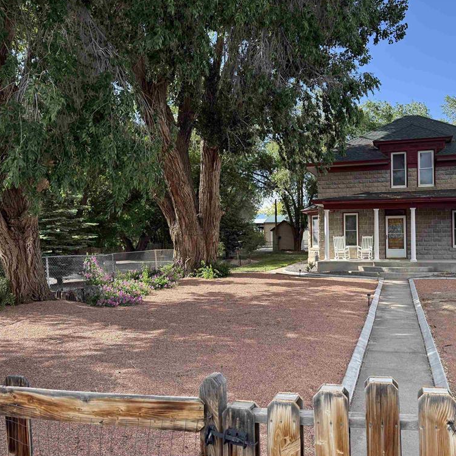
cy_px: 231
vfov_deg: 55.6
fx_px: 432
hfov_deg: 54.6
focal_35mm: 29
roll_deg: +0.1
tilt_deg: +2.5
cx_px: 301
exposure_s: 1/1361
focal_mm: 6.76
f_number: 1.78
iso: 100
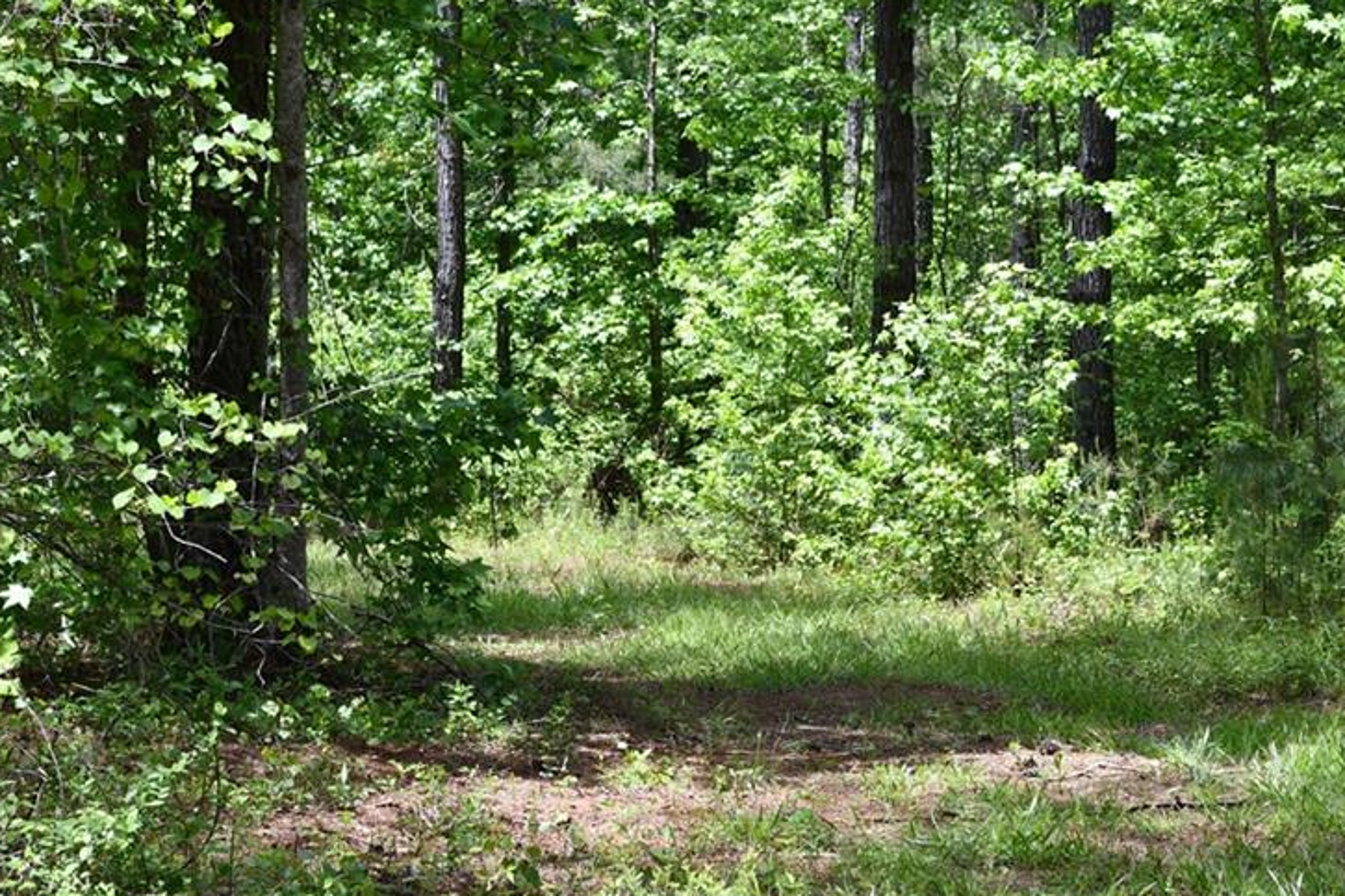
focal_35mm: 113
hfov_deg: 18.1
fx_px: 4221
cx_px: 840
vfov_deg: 12.1
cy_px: 447
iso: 200
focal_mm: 40
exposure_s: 1/250
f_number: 6.3
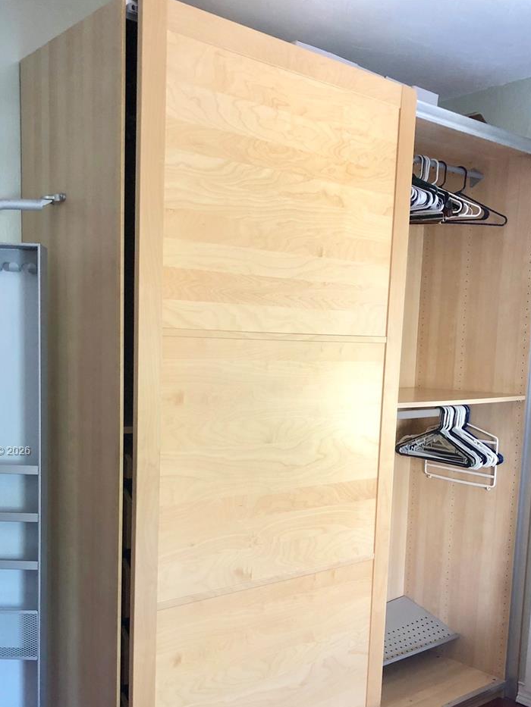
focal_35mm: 36
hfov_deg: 39.6
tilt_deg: -5.9
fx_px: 736
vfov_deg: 50.7
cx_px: 231
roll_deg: -1.1
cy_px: 452
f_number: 1.8
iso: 40
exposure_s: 1/30
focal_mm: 4
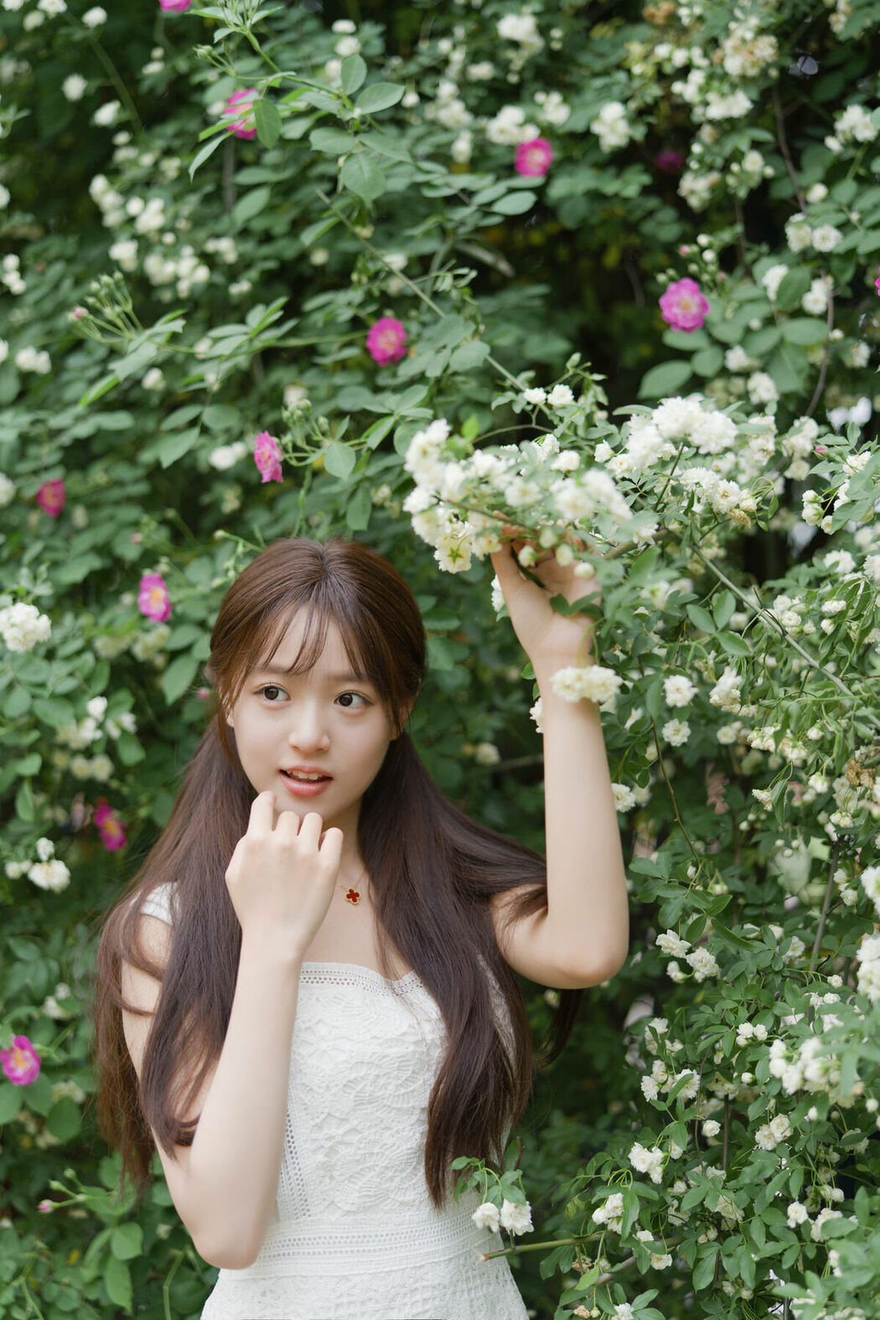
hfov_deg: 27.0
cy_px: 660
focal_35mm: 50
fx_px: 1833
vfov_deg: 39.6
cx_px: 440
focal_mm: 50
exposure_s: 1/1250
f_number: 1.4
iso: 100
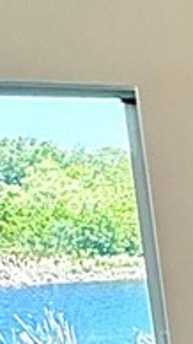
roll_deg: +0.1
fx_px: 1147
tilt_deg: -9.5
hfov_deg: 6.0
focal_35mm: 126
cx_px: 997
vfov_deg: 16.5
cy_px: 383
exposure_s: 1/120
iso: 100
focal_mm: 2.22
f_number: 2.2
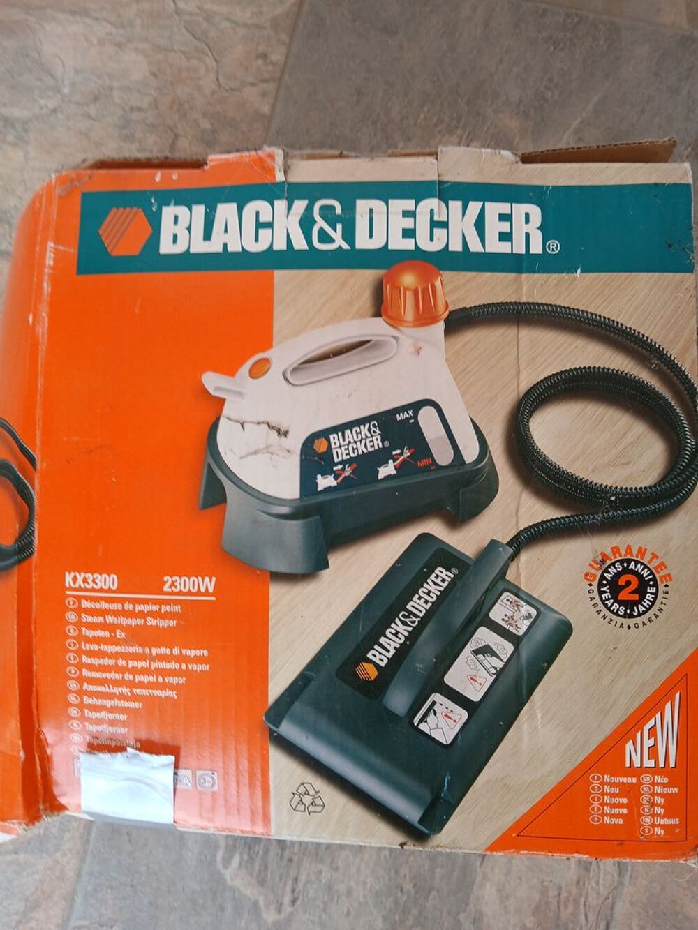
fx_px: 699
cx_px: 349
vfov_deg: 67.3
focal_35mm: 26
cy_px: 465
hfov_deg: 53.1
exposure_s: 1/50
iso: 25
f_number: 1.8
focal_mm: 3.98
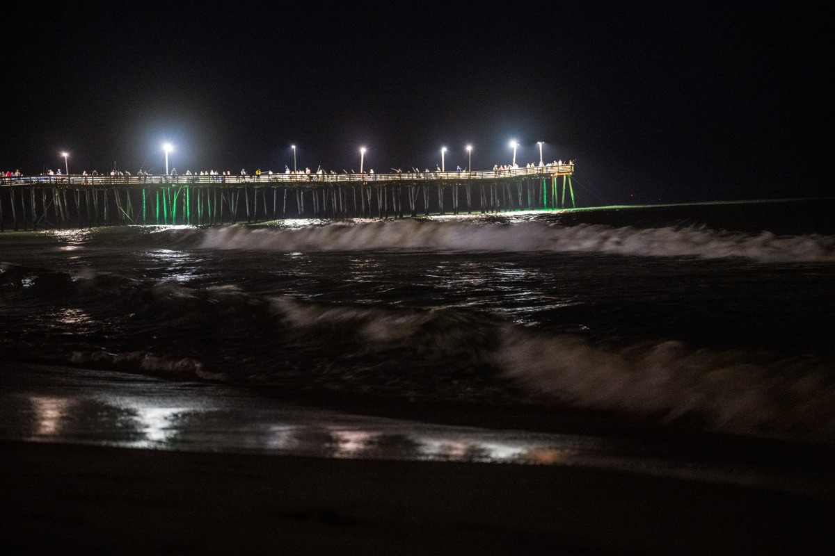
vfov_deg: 19.5
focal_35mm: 70
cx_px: 418
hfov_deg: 28.8
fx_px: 1623
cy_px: 278
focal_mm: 70
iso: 6400
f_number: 2.8
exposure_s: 1/15
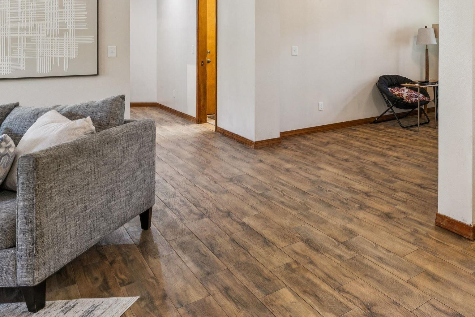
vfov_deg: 39.9
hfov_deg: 52.8
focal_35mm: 31
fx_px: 409
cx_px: 429
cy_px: 46
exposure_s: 1/3.33
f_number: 13
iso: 400
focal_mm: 15.5
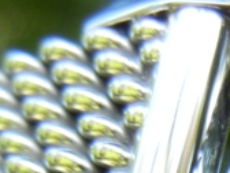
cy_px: 395
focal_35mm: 154
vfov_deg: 8.8
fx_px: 1023
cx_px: 298
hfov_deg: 12.4
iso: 160
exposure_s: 1/101
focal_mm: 5.4
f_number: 3.5
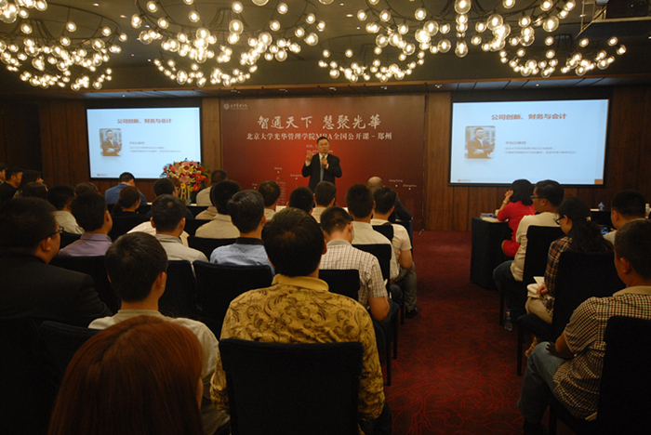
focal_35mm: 30
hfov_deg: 61.9
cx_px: 326
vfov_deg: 43.7
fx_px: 543
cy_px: 218
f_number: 5.6
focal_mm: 20
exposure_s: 1/25
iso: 800
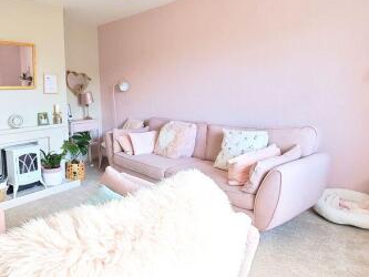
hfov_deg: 75.2
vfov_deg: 63.0
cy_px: 114
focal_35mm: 21
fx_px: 224
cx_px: 109
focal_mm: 2.03
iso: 50
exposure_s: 1/79.6
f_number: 1.8
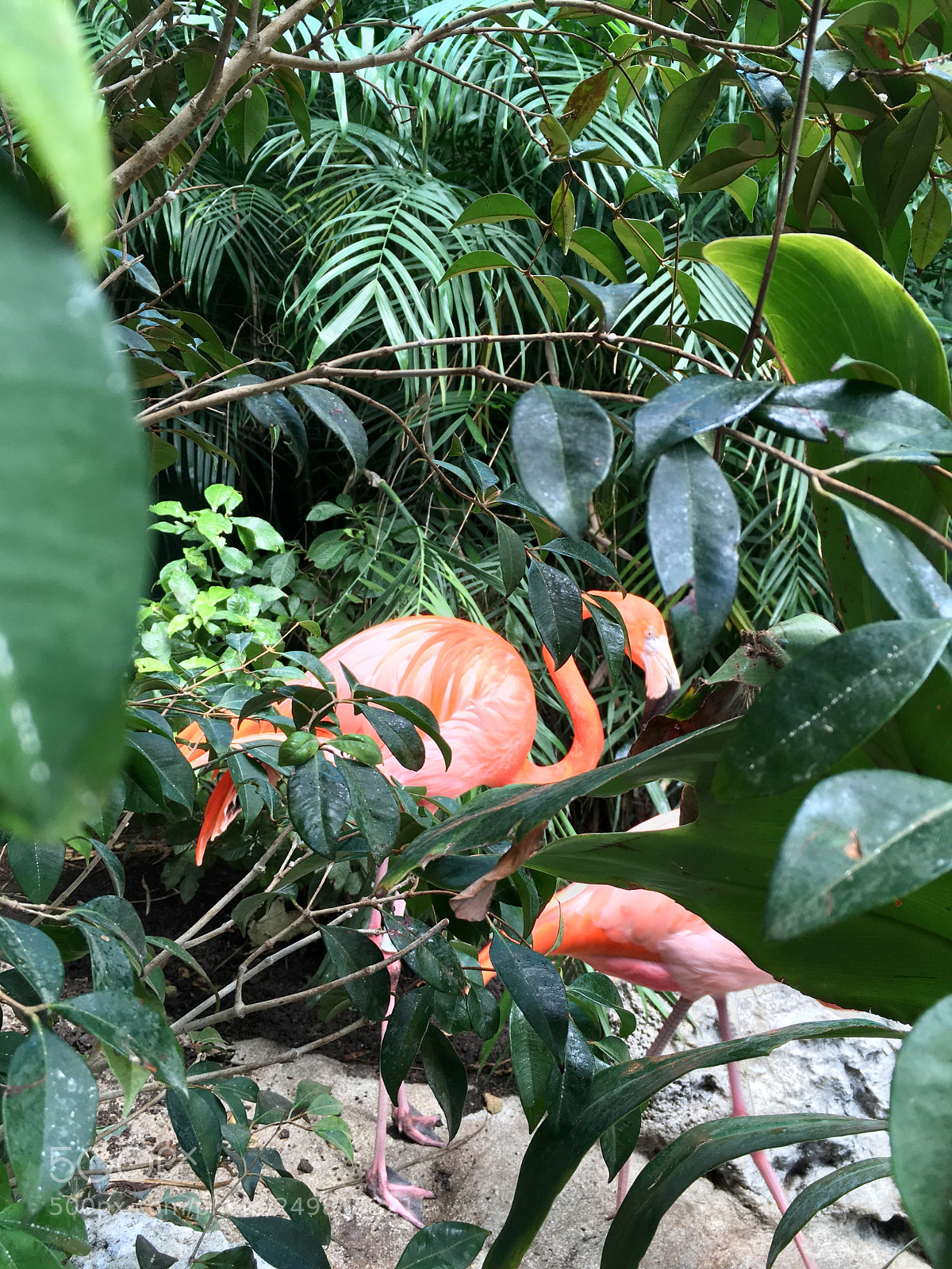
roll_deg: -4.6
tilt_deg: -9.3
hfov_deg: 48.2
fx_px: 1063
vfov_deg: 61.7
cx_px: 476
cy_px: 634
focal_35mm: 29
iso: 32
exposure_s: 1/60
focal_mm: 4.15
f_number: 2.2
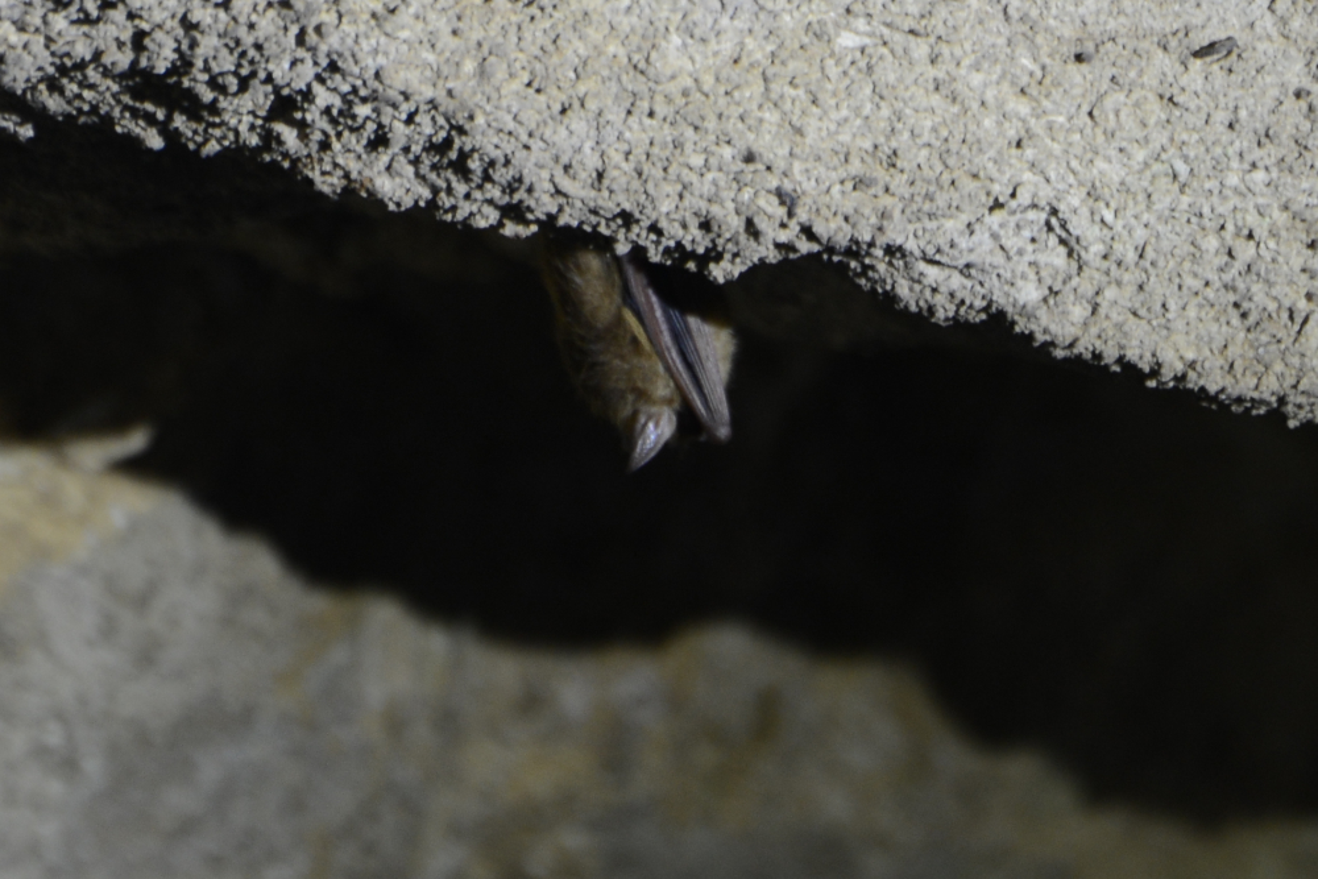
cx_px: 659
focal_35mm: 300
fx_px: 10984
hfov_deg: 6.9
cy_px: 440
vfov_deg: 4.6
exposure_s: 1/25
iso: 320
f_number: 5.6
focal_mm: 300
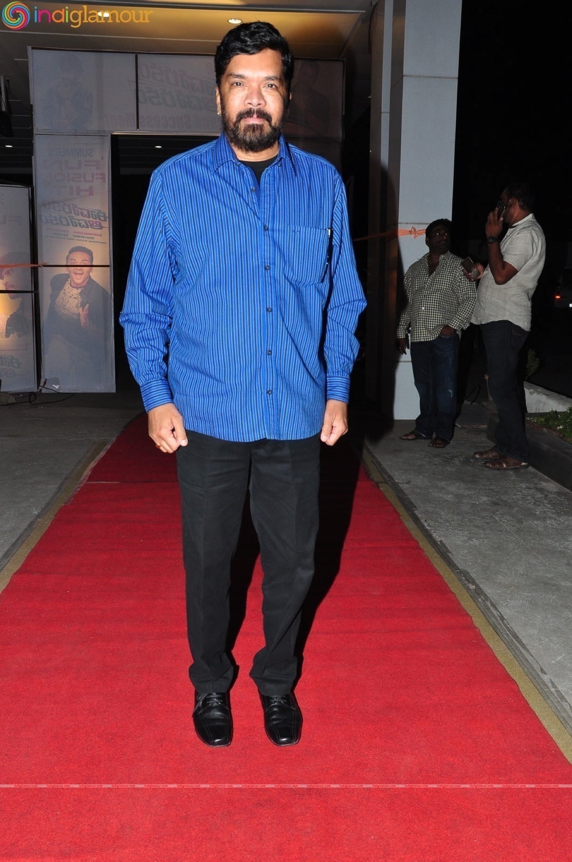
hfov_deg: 41.6
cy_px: 431
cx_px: 286
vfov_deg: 59.6
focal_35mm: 32
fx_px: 753
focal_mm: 21
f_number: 9
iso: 500
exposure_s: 1/125
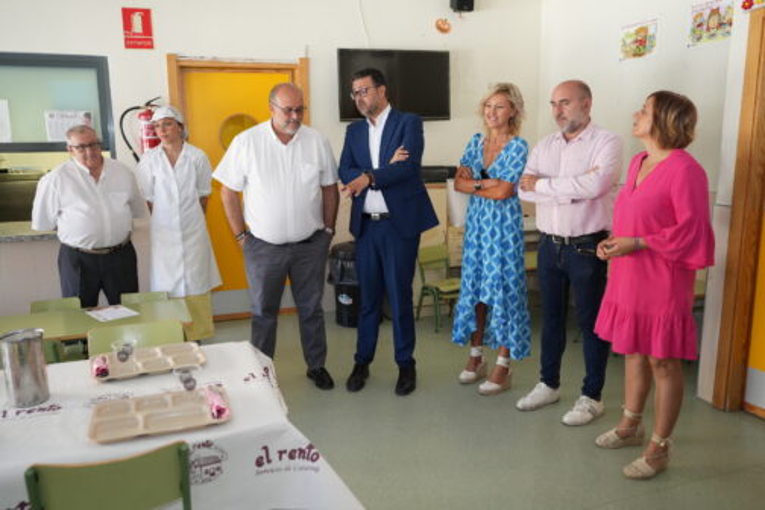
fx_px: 616
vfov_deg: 45.0
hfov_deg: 63.7
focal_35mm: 29
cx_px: 382
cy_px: 255
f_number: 2.8
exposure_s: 1/250
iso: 1600
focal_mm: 29
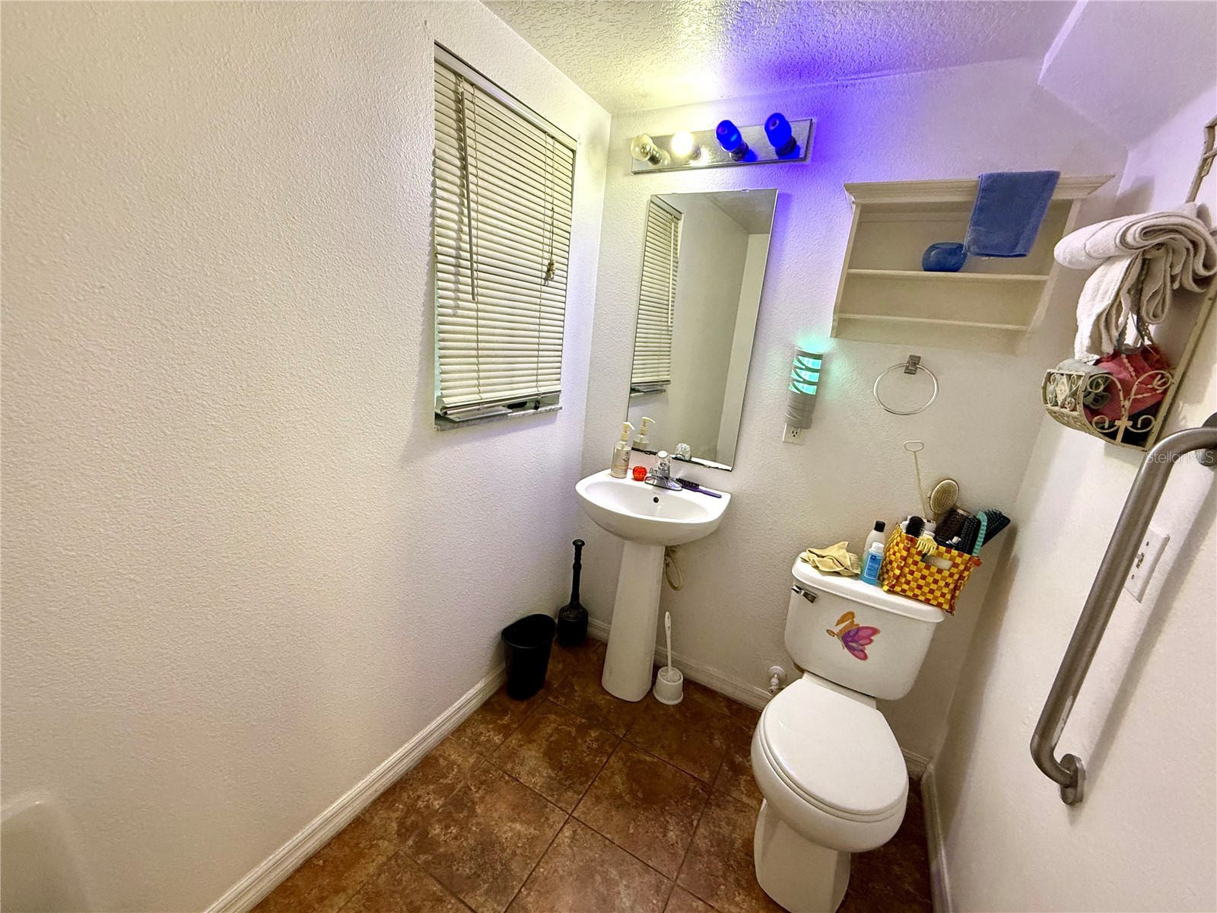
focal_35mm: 14
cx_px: 608
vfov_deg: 85.7
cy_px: 456
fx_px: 492
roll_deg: -5.4
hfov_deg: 102.1
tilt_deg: -15.7
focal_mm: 2.22
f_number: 2.2
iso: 250
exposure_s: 1/101
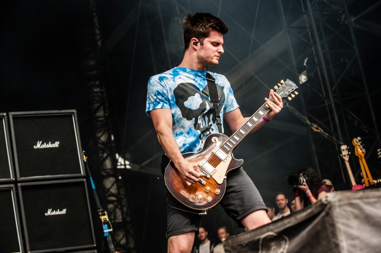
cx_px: 190
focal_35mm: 75
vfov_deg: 18.2
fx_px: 793
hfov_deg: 27.0
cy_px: 126
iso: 400
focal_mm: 75
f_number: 5
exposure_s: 1/320
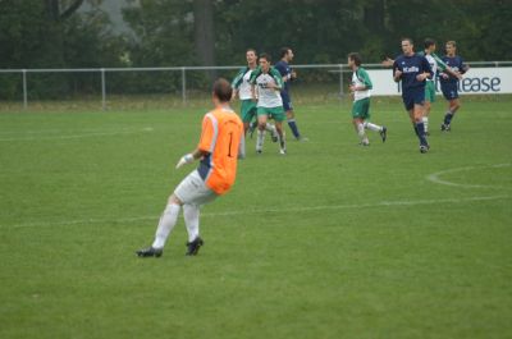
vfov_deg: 4.6
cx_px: 256
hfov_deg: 6.9
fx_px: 4258
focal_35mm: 300
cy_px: 170
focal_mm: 200
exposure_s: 1/500
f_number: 2.8
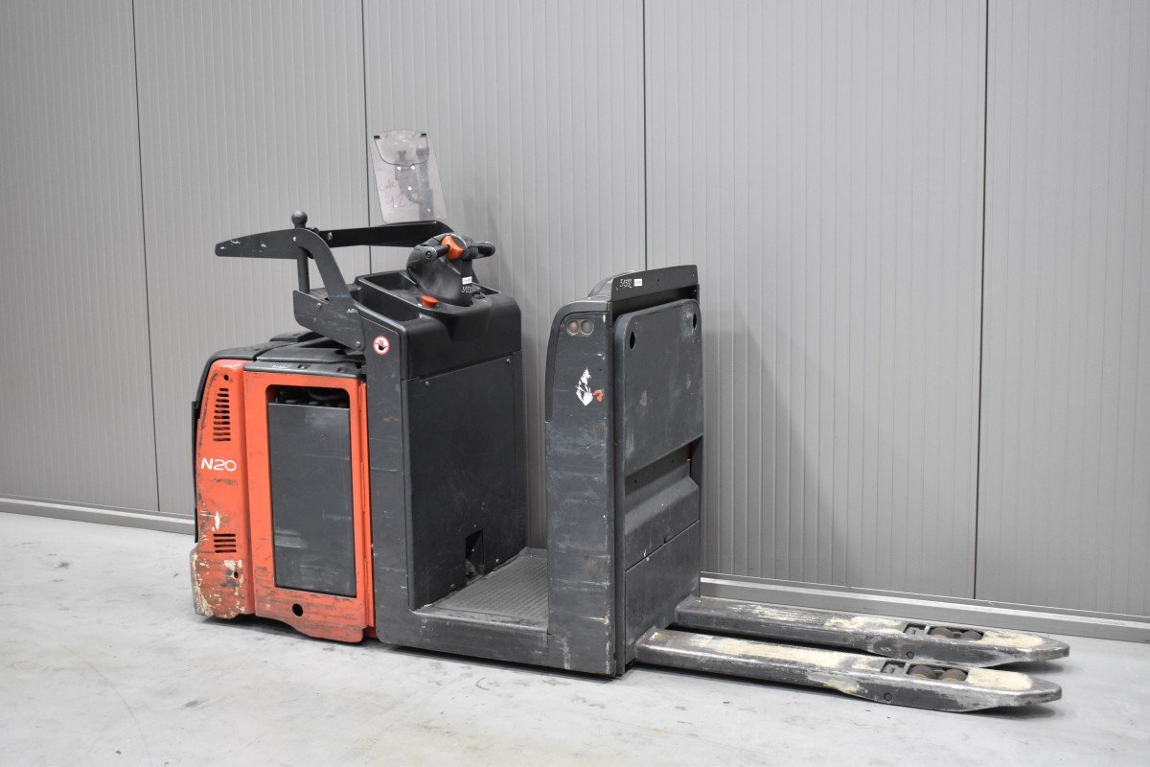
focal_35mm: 40
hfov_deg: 47.9
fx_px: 1294
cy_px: 384
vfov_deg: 33.0
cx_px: 575
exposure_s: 1/40
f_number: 4
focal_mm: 27
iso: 1600
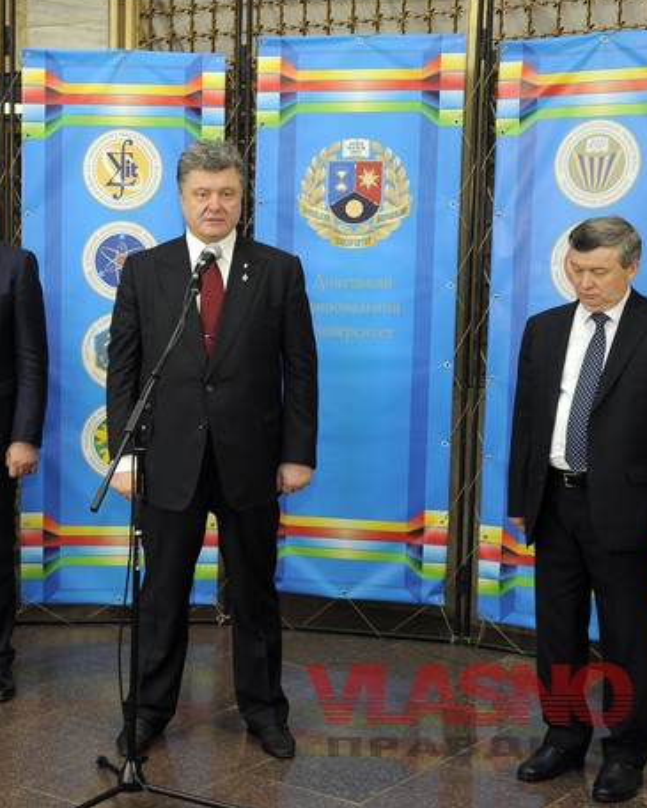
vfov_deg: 27.5
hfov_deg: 22.0
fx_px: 1651
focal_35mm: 69
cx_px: 179
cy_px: 402
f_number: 4.2
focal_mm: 32
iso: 500
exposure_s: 1/40
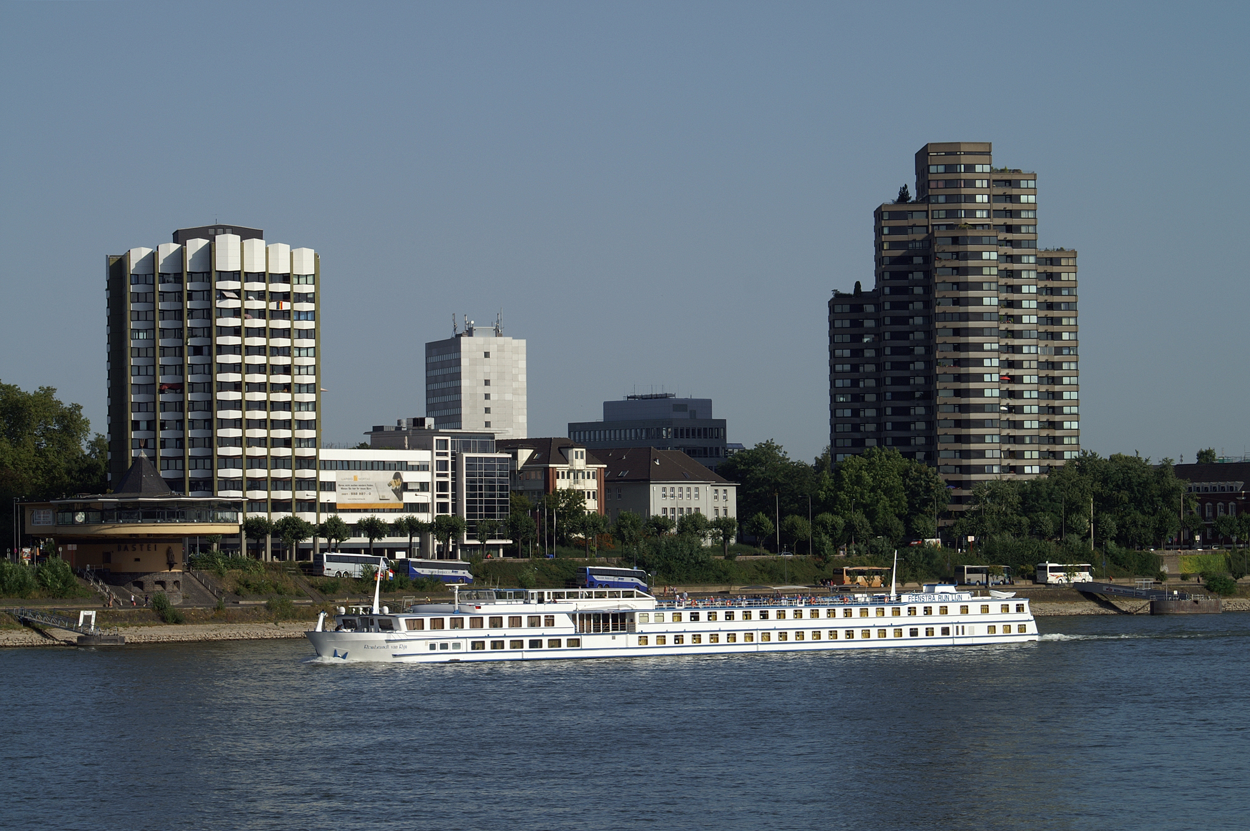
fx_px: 4423
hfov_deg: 16.1
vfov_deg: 10.7
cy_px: 416
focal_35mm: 128
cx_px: 625
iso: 100
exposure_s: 1/300
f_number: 10
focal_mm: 85
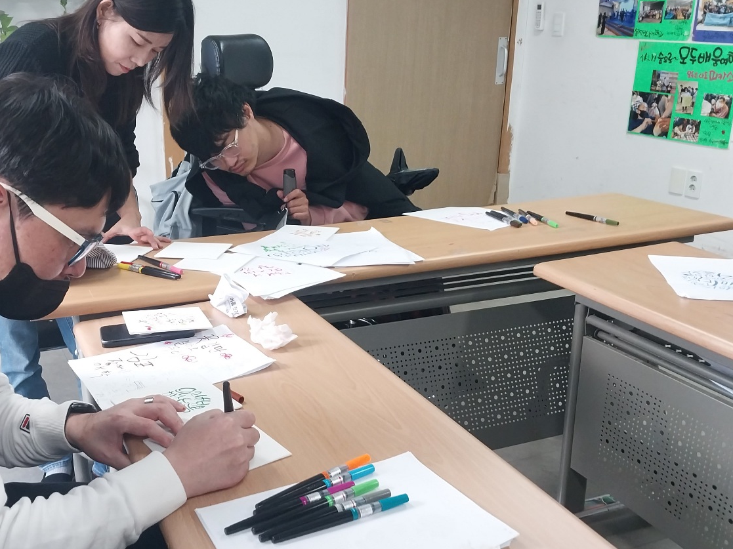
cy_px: 278
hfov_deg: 48.4
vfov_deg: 37.7
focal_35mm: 38
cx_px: 261
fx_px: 804
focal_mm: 4
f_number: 1.8
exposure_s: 1/60.2
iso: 125
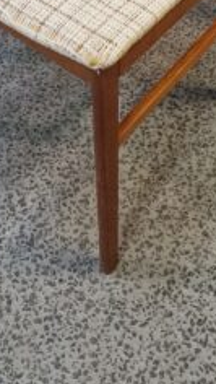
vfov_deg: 20.8
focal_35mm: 85
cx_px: 128
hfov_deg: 14.2
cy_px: -208
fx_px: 864
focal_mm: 6.4
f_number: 1.8
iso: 640
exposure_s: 1/100
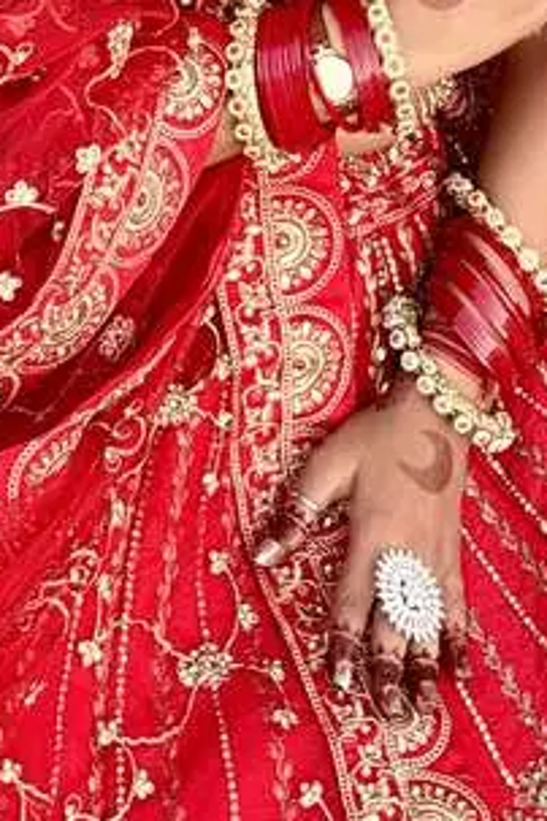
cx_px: 338
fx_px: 3259
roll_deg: -4.5
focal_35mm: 143
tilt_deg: -34.9
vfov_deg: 13.9
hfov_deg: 9.6
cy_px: -217
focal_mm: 5.96
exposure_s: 1/50
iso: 125
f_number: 1.6
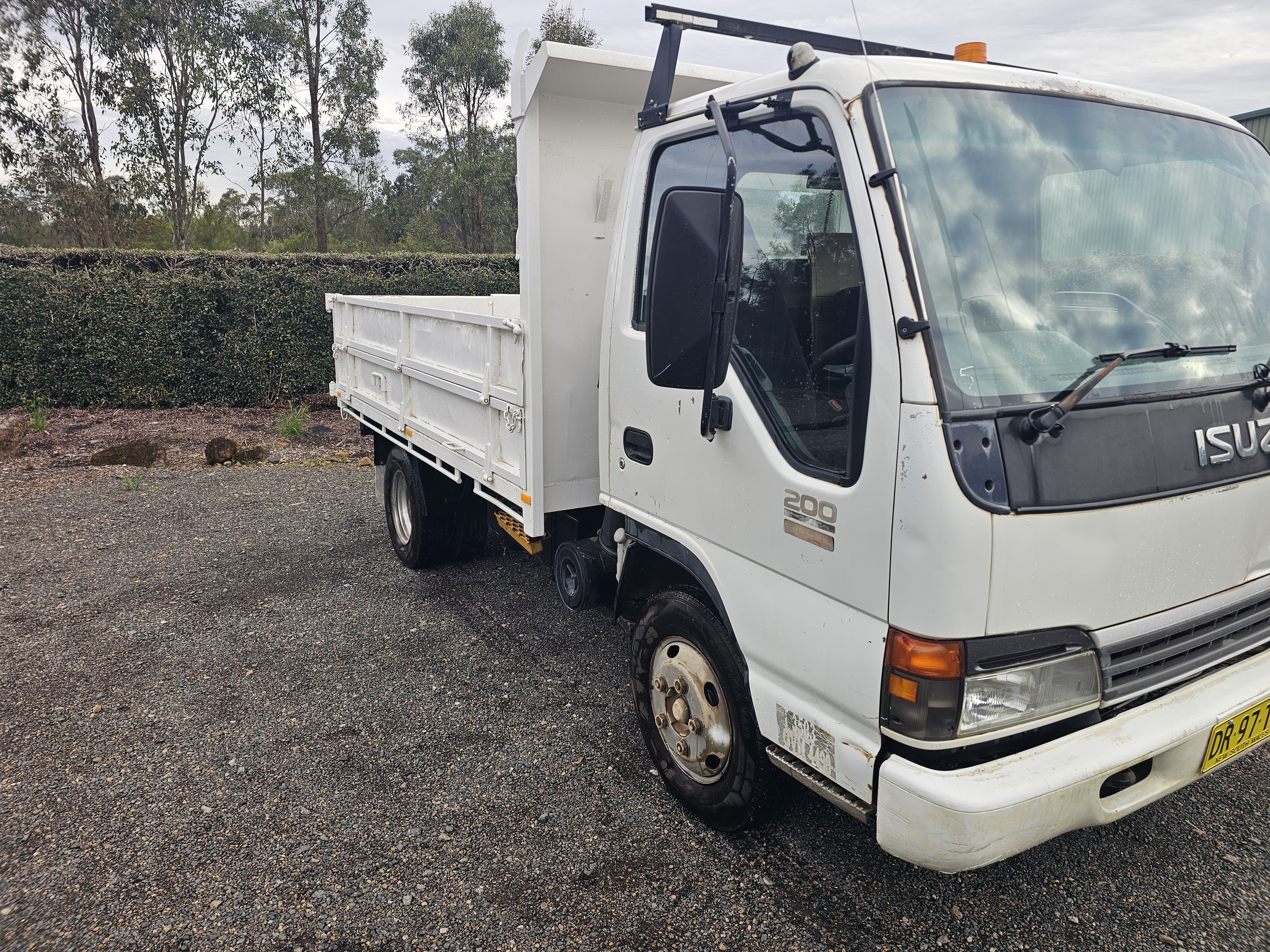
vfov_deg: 58.9
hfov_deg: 73.9
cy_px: 476
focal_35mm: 23
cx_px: 635
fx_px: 844
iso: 10
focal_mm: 6.3
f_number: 1.7
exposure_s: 1/102
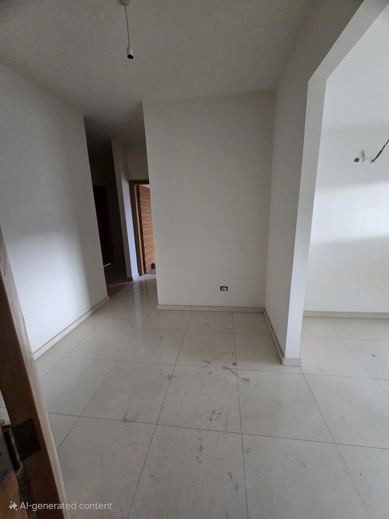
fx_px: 195
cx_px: 194
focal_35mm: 13
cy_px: 260
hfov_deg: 89.9
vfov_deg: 106.2
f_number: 2.2
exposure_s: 1/50.3
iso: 500
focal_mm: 2.2
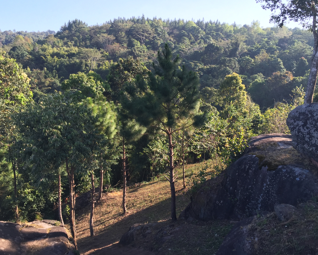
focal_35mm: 31
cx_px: 166
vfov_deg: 47.1
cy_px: 126
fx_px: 292
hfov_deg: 57.2
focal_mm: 4.15
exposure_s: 1/449
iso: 32
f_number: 2.2
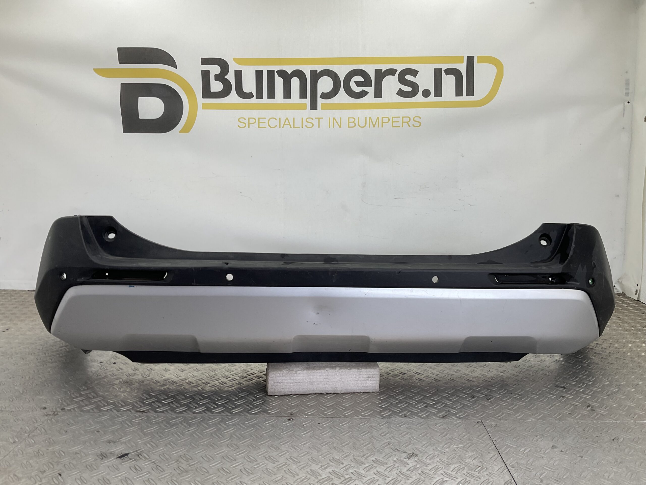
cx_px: 323
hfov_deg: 61.7
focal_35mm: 29
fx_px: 541
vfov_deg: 48.2
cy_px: 242
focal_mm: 3
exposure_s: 1/150
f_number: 1.8
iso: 16
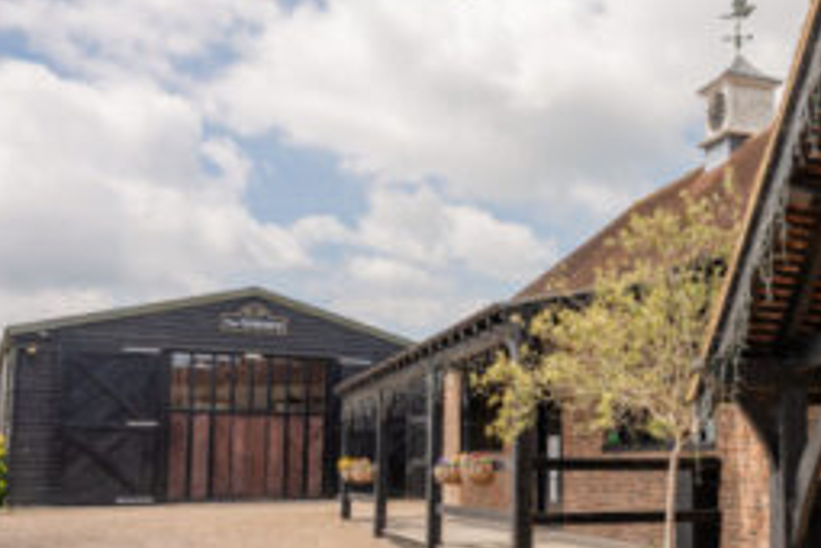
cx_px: 705
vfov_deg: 28.4
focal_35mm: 47
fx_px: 1072
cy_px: 374
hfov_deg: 39.5
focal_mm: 24
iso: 100
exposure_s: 1/320
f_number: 9
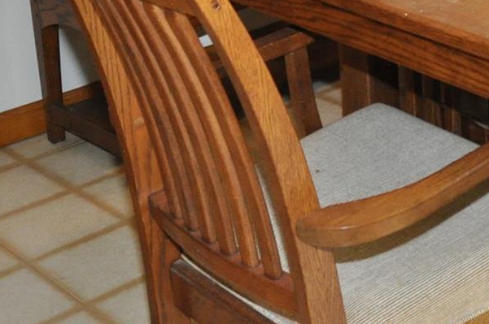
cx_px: 535
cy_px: -184
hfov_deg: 21.1
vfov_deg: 13.8
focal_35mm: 92
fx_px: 1248
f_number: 6.3
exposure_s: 1/60
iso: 1250
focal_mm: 18
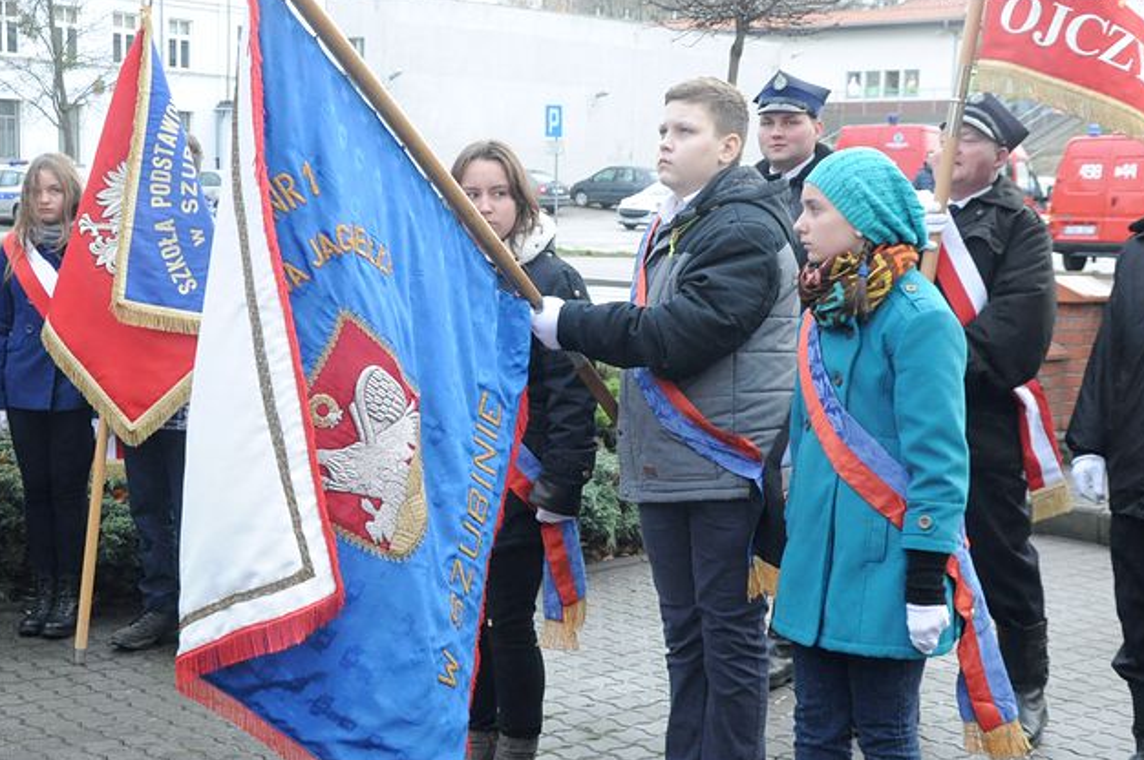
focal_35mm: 57
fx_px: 1809
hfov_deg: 35.1
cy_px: 434
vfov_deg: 23.7
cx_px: 514
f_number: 7.1
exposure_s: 1/200
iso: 1600
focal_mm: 28
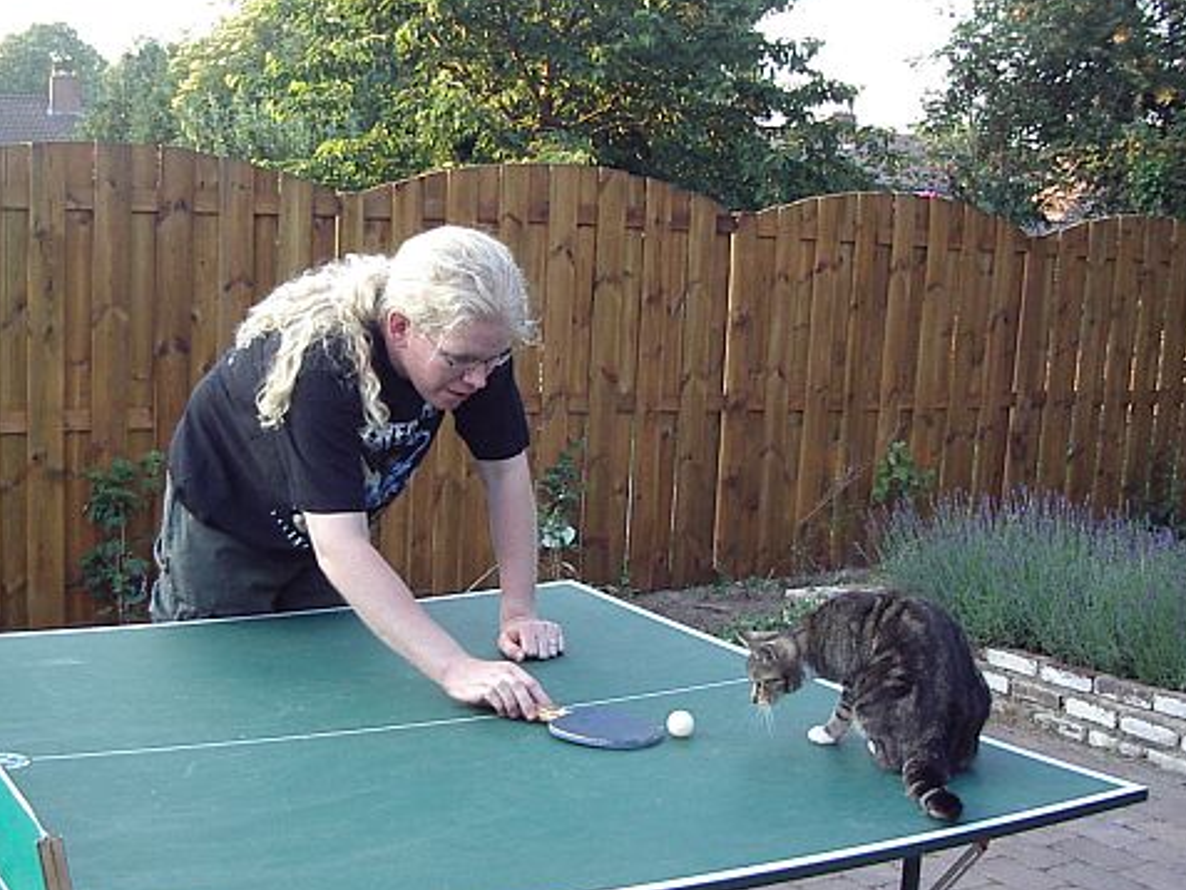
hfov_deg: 37.5
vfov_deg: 28.5
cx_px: 549
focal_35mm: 51
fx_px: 1748
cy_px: 520
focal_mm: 5.8
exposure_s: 1/80
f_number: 2.6
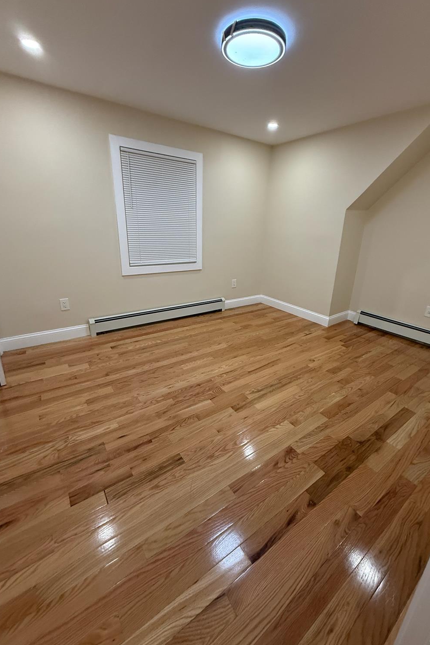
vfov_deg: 100.4
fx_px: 269
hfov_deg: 77.2
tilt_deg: -18.5
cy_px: 314
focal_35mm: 15
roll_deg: -1.8
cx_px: 230
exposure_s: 1/120
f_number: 2.2
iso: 320
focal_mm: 2.22
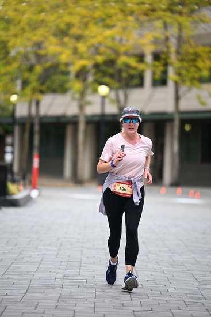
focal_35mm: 200
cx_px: 106
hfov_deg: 6.9
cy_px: 158
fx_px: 1757
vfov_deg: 10.3
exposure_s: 1/1600
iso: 640
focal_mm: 200
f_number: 2.8
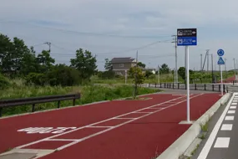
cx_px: 192
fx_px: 278
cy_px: 13
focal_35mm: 42
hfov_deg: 44.1
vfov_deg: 30.4
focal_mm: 4.1
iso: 80
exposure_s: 1/2000
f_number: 3.5
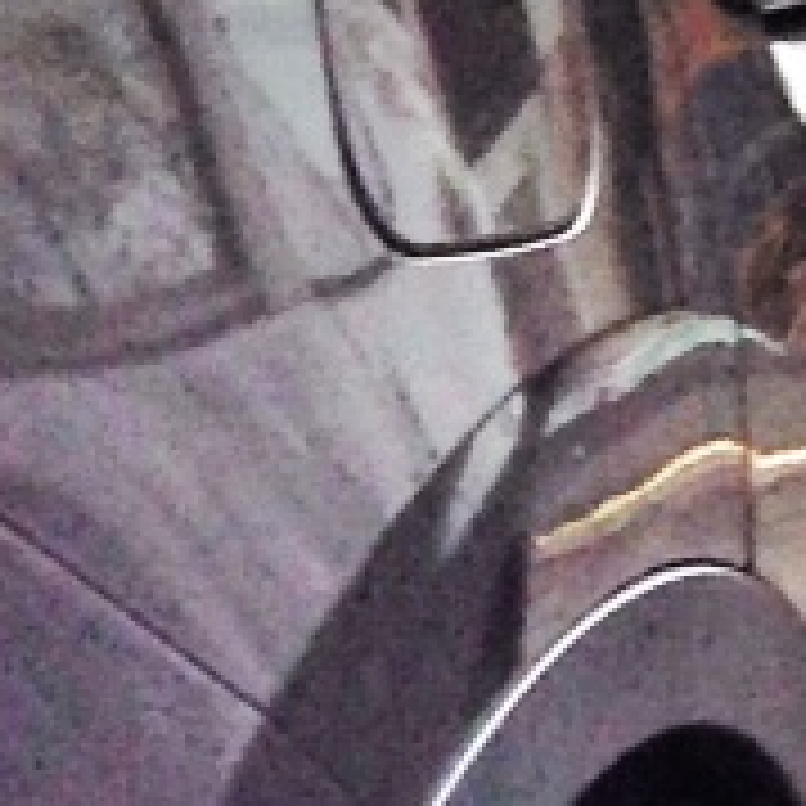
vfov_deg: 6.6
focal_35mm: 266
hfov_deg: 6.0
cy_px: 338
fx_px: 7007
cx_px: -1855
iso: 50
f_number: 2.4
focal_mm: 4.12
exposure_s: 1/60
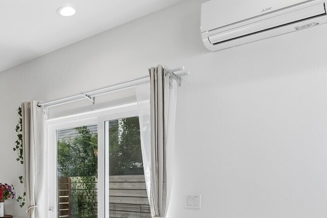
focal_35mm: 38
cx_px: 25
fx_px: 345
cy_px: 192
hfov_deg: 45.3
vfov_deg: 33.4
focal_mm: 10
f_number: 9
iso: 250
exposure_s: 1/40
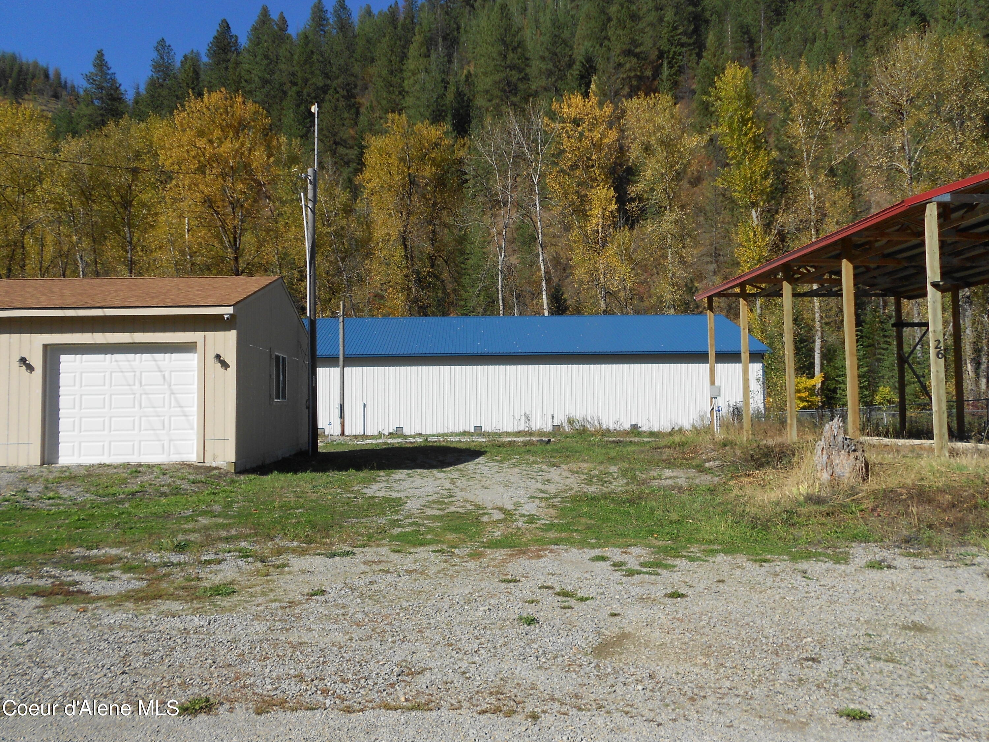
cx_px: 494
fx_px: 829
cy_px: 371
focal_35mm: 29
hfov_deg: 61.7
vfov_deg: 48.2
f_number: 3.4
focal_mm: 5.1
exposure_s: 1/1250
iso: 80
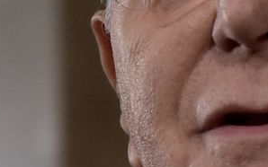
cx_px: 152
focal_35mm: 287
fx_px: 2095
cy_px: -22
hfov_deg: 7.3
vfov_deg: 4.6
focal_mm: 70
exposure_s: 1/320
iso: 640
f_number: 3.5
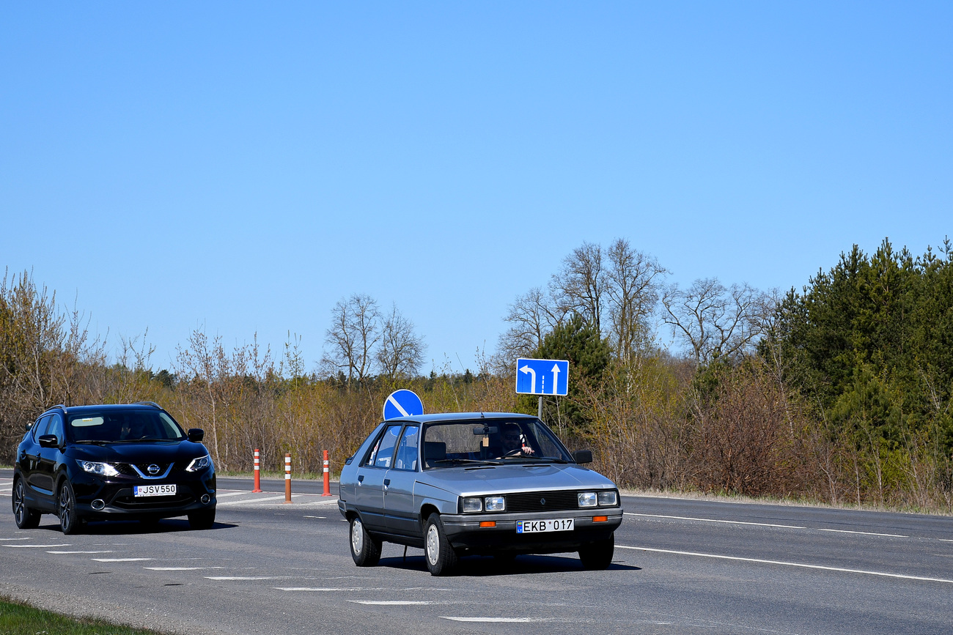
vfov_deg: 13.8
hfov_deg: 20.6
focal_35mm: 99
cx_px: 476
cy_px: 318
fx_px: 2621
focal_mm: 66
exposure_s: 1/1600
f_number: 6.3
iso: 200
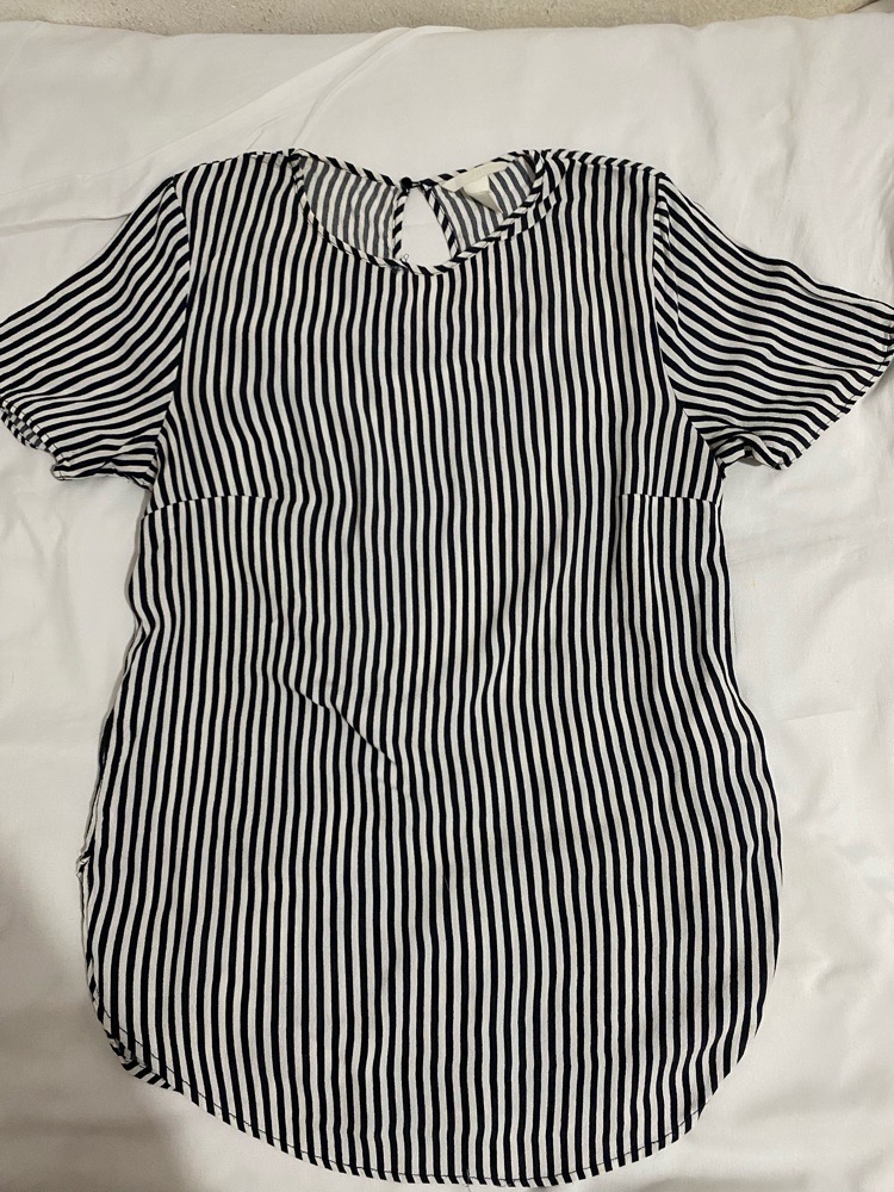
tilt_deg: -78.1
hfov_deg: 53.1
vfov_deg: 67.3
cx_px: 447
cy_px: 596
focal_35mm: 26
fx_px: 895
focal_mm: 4.25
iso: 200
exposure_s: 1/50
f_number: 1.8
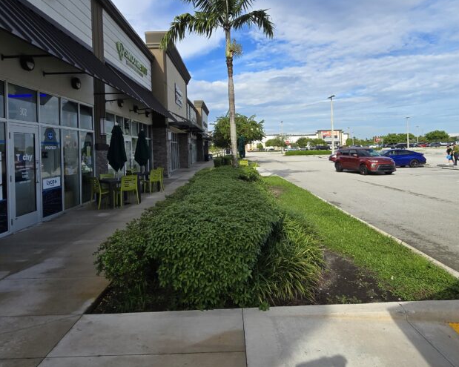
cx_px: 236
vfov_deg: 65.0
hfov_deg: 77.6
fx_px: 285
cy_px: 151
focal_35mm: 21
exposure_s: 1/1936
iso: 50
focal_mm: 2.2
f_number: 2.2
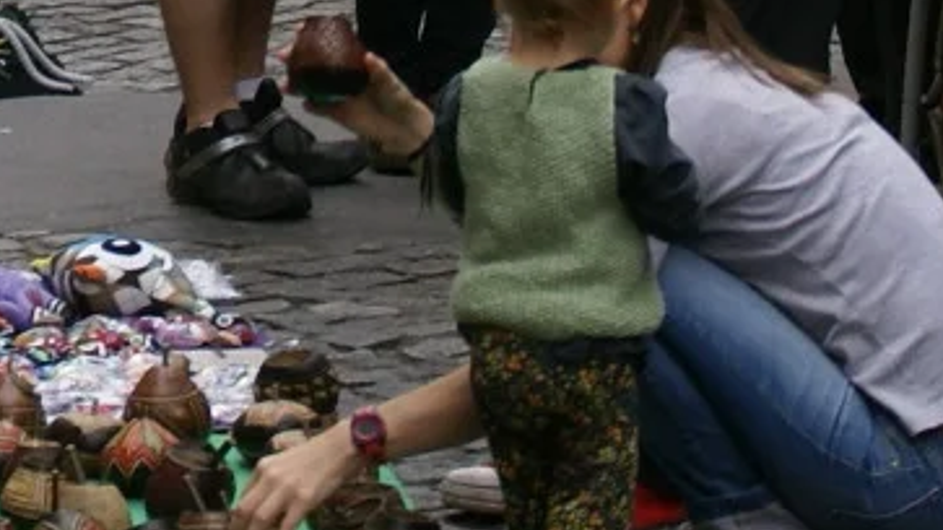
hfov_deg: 5.2
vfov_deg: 2.9
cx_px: -527
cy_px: -1029
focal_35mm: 415
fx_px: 10375
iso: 100
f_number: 6.3
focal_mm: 50
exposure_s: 1/100
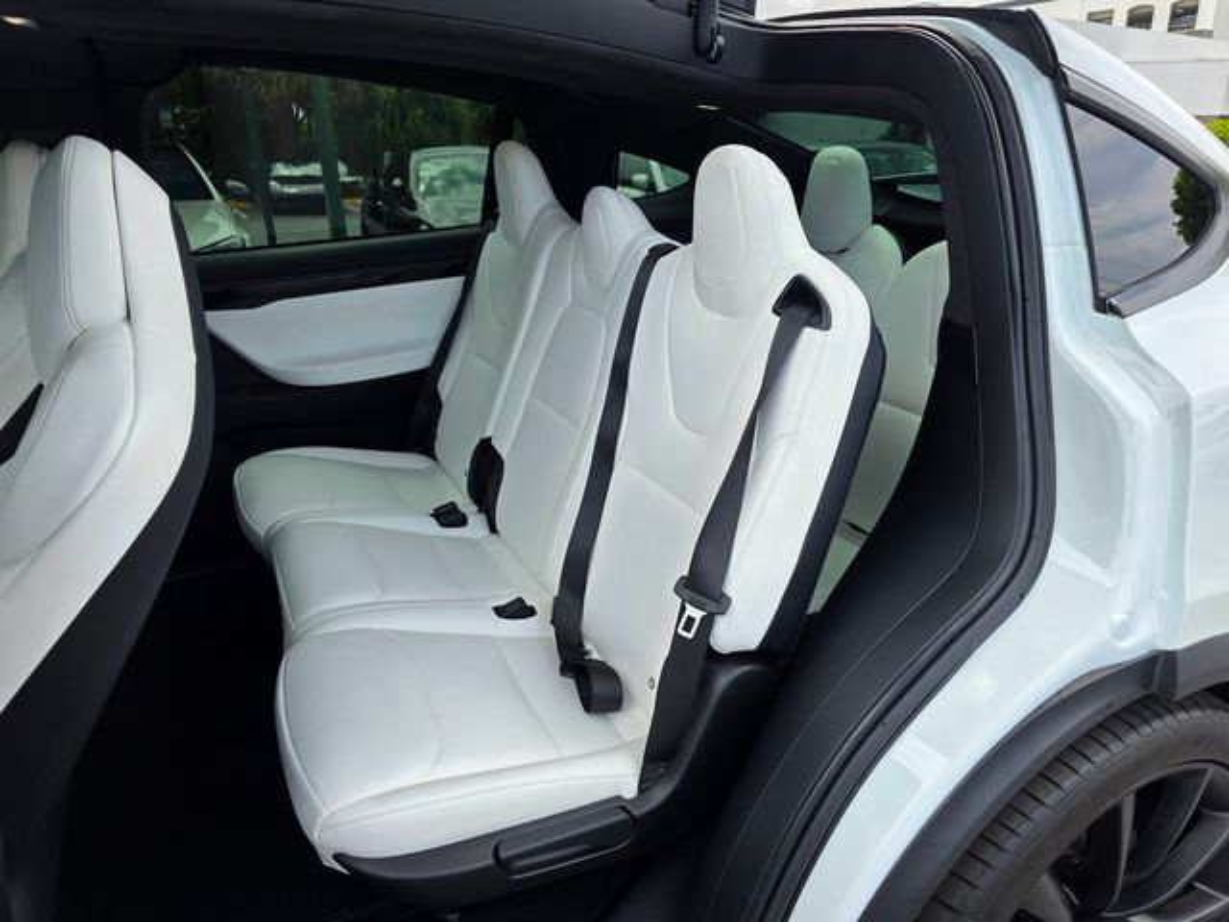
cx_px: 614
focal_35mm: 23
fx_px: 817
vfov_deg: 58.9
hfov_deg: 73.9
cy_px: 461
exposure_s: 1/1700
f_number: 1.7
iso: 80
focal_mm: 6.3
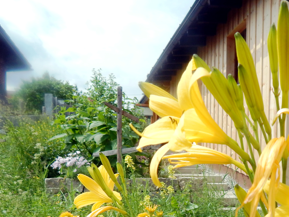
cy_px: 192
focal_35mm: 42
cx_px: 212
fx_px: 351
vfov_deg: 32.8
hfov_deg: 43.5
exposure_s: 1/400
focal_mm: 4
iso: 125
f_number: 6
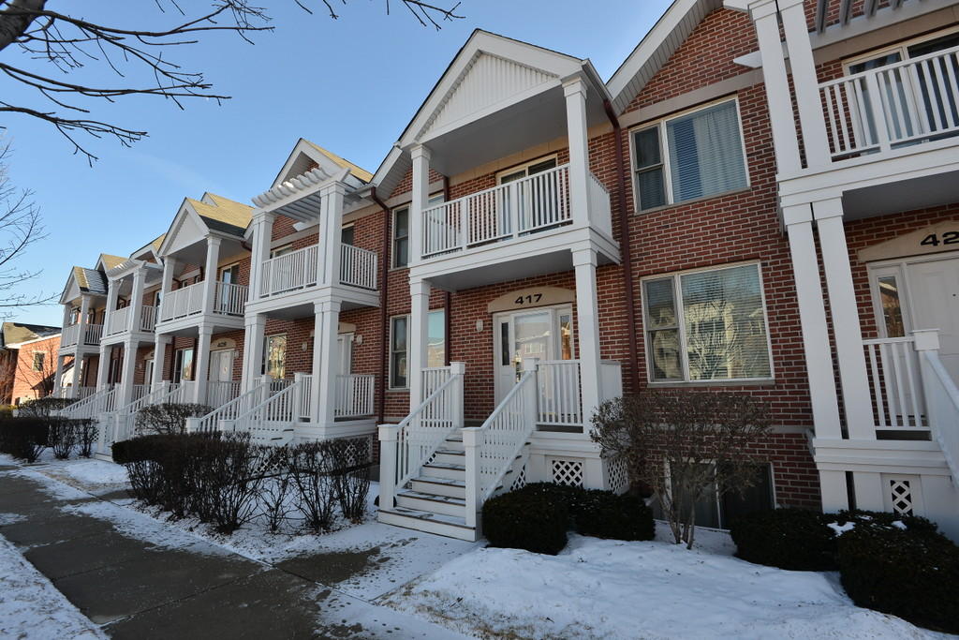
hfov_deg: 96.7
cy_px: 320
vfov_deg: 73.8
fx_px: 426
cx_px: 480
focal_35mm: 16
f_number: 9
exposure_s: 1/320
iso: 400
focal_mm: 16
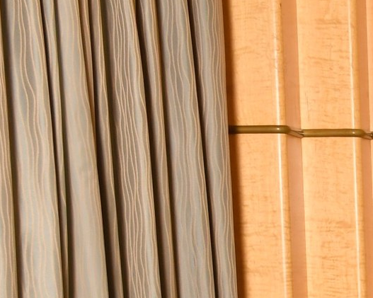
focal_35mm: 154
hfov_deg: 11.1
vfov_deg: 9.6
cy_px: 495
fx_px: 1699
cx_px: 792
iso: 400
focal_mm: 24
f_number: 5.6
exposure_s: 1/125
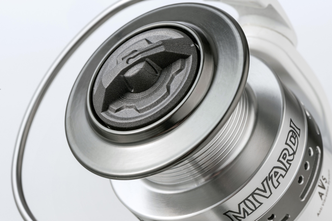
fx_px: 968
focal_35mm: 105
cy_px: 110
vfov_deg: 13.0
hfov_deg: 19.5
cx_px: 166
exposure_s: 1/125
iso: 100
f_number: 22
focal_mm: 105
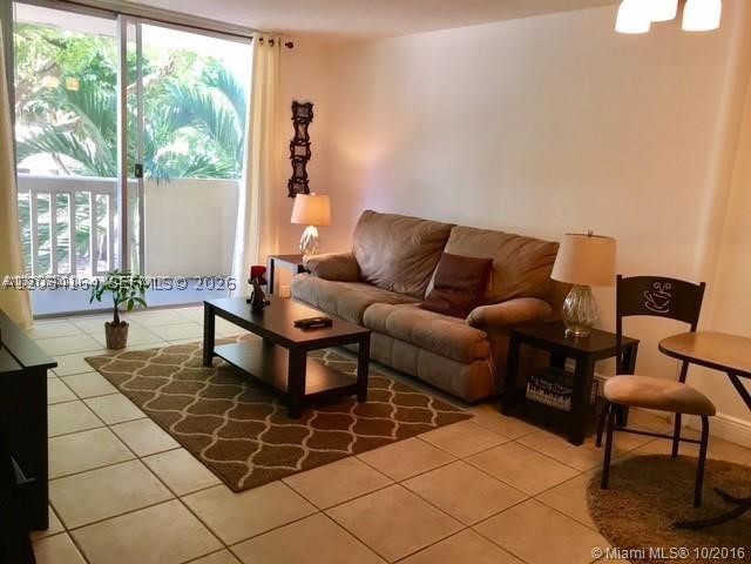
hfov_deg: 61.7
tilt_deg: -10.4
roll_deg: -4.0
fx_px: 629
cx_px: 376
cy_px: 282
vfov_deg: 48.2
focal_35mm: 29
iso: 64
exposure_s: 1/30
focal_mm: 4.15
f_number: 2.2
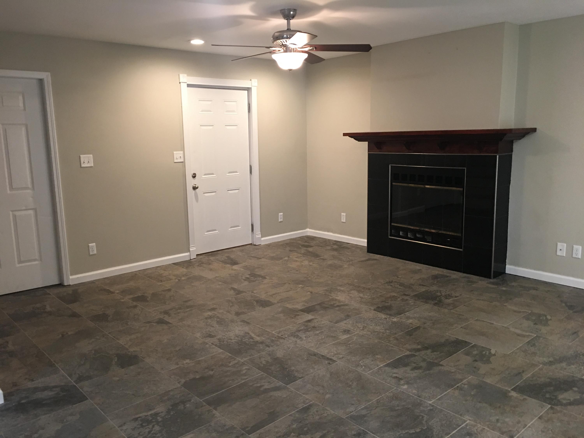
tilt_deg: -6.9
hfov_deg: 61.7
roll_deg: +1.1
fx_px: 489
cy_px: 219
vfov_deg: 48.2
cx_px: 292
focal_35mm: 29
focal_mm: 4.15
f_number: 2.2
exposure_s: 1/15
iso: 64
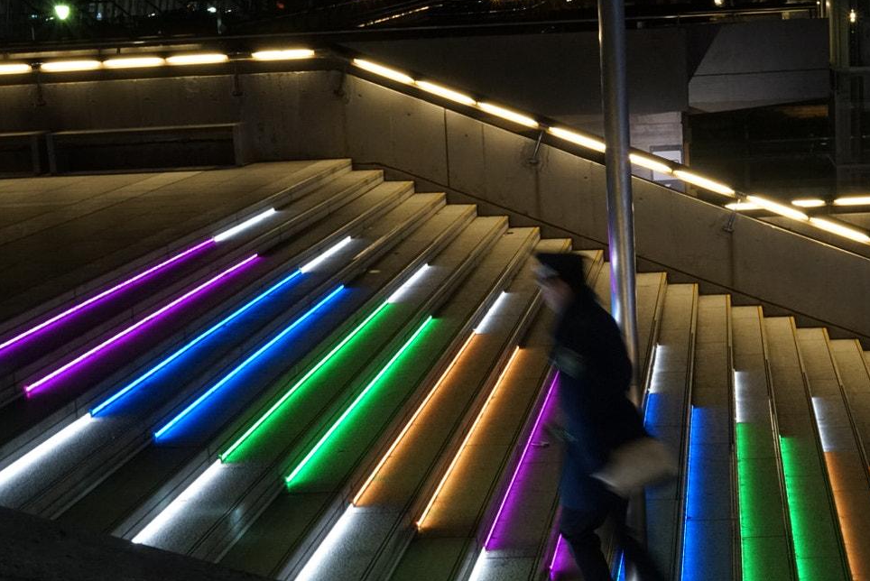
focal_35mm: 83
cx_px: 591
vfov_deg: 16.3
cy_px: 472
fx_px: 2007
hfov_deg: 24.3
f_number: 16
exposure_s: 1/10
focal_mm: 50
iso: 3200
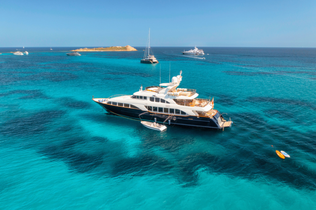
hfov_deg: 65.5
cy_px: 105
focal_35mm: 28
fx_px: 246
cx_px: 158
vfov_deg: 46.4
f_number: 4
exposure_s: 1/320
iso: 100
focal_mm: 10.26
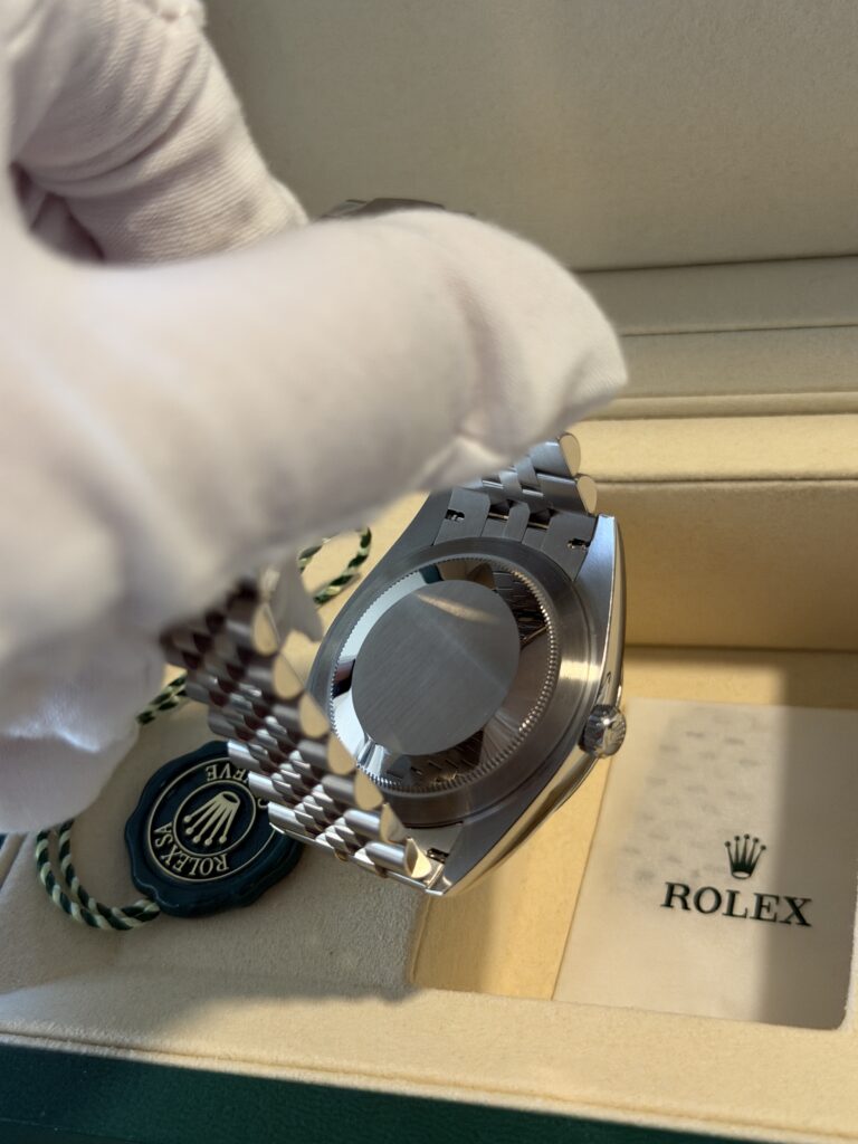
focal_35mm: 48
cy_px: 572
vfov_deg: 39.7
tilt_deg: -45.0
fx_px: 1586
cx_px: 429
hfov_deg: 30.3
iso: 200
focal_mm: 6.76
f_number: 1.78
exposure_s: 1/60
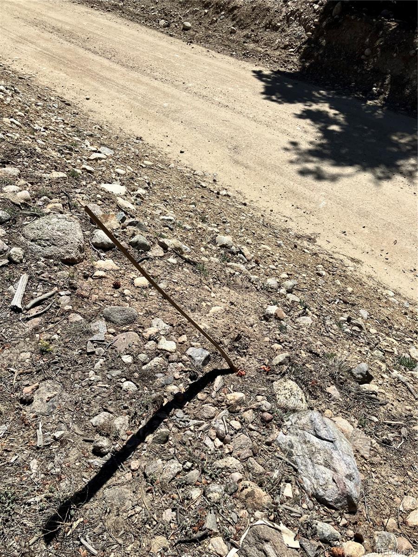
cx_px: 209
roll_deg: -4.8
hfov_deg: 49.7
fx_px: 451
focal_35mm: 28
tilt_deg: -42.9
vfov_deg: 63.4
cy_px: 278
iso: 32
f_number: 1.8
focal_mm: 3.99
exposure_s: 1/2857
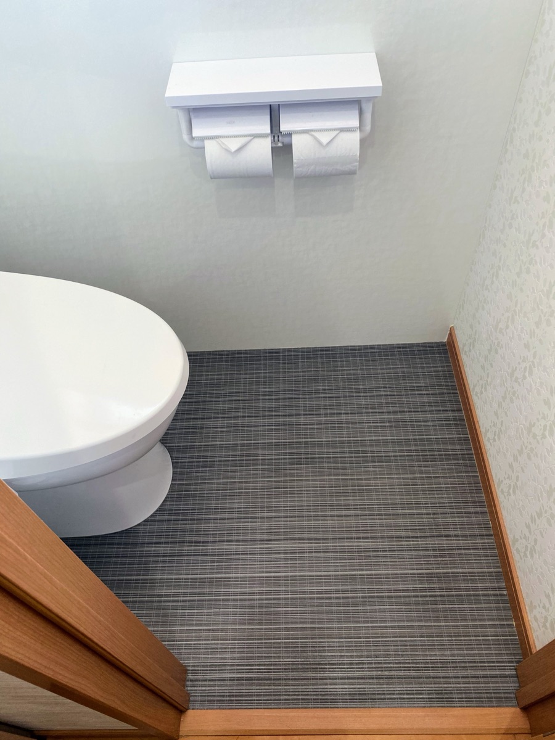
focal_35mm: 26
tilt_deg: -51.0
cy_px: 370
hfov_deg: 53.1
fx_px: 556
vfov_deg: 67.3
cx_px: 278
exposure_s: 1/104
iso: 125
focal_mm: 4.25
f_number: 1.8
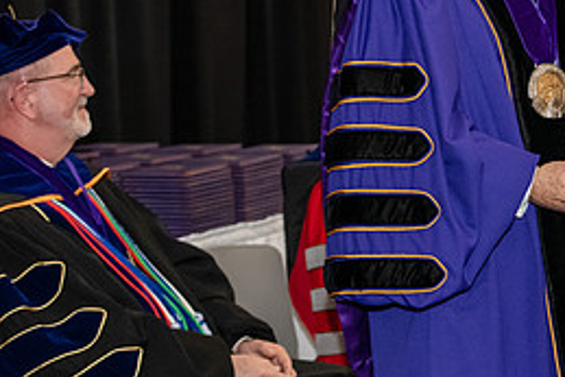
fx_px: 2465
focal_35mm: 157
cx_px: 524
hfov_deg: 13.0
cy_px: 64
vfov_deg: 8.7
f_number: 5
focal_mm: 70
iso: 2500
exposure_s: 1/200
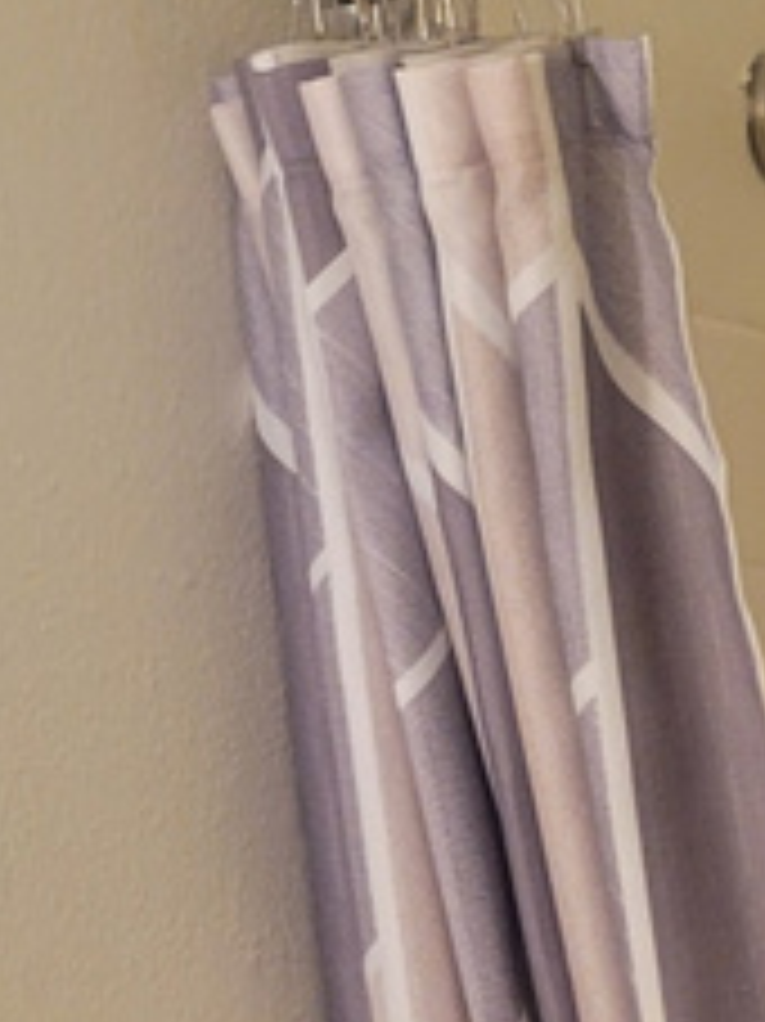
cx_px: 1350
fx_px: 5191
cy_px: 2647
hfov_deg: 8.1
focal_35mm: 176
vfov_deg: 9.6
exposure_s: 1/120
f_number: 1.8
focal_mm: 5.4
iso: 160
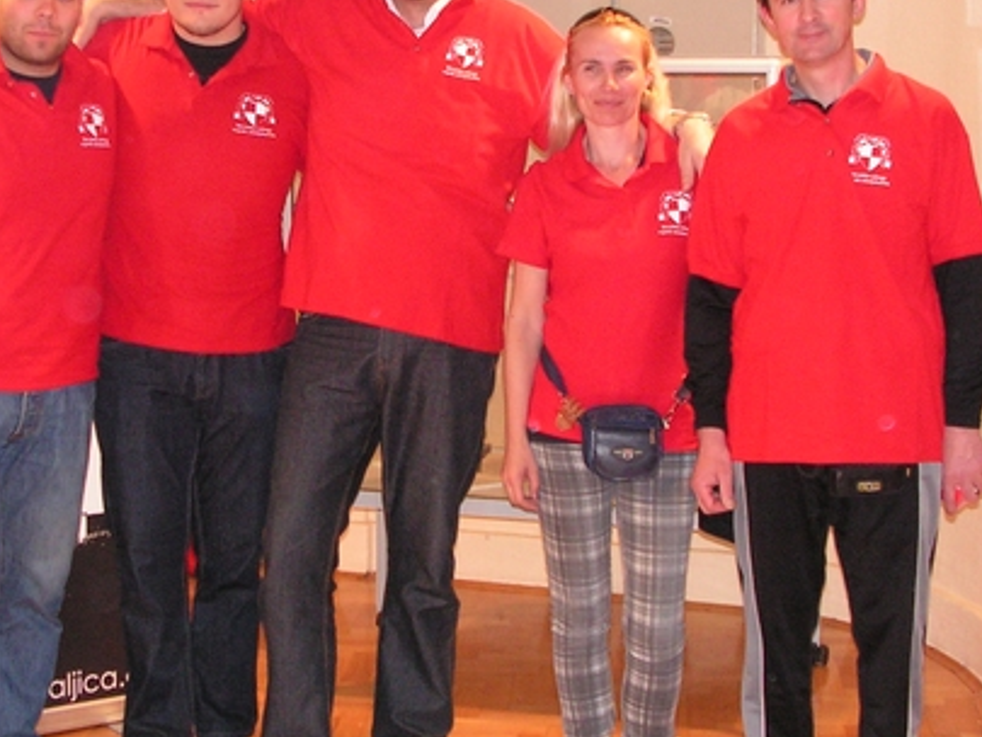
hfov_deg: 24.4
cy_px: 308
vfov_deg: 18.4
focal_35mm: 80
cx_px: 378
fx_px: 2270
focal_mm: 7.6
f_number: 3.2
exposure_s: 1/40
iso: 200
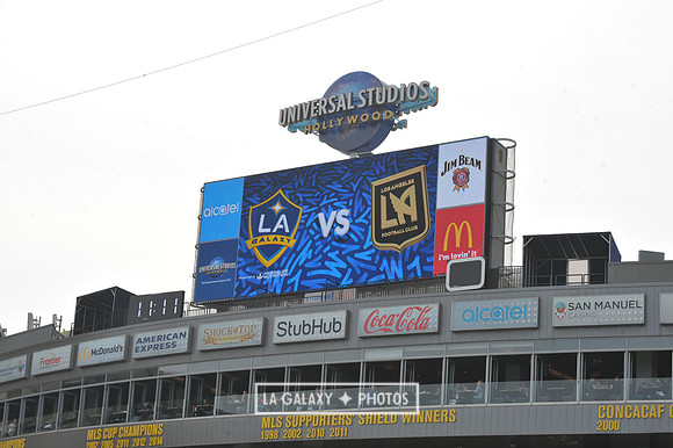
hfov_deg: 24.8
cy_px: 224
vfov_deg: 16.6
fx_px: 1532
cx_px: 336
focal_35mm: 82
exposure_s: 1/400
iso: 200
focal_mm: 82
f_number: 10
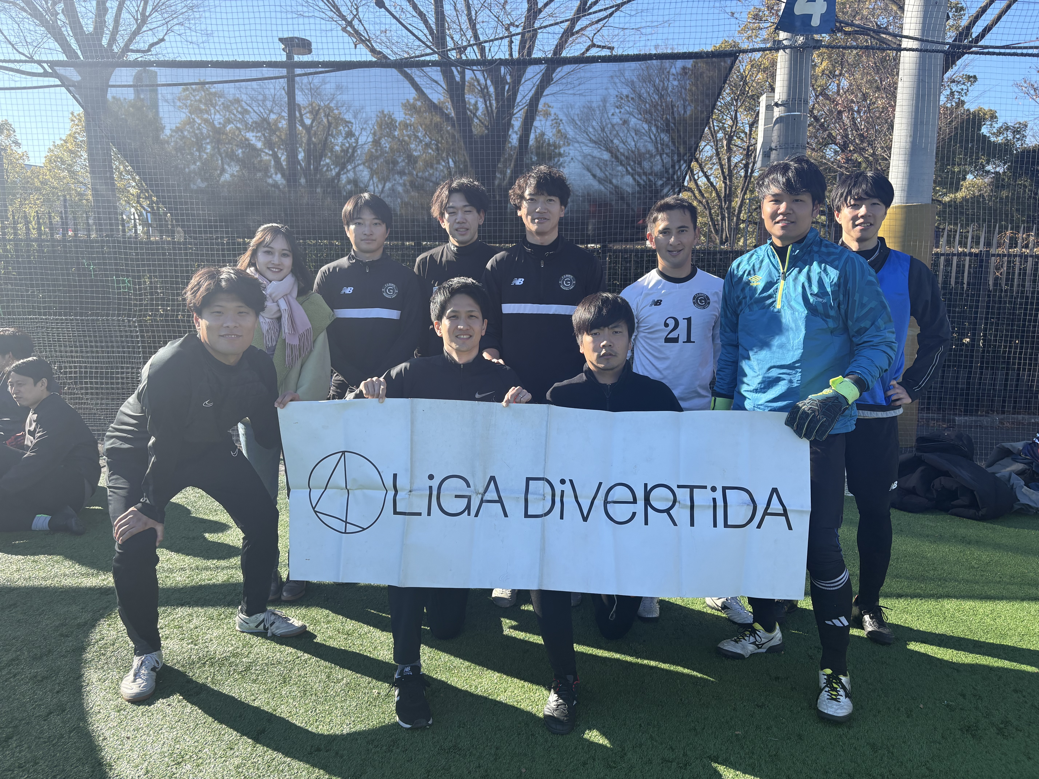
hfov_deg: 67.3
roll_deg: -0.7
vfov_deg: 53.1
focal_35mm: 26
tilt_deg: -7.2
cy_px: 390
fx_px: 780
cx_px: 520
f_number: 1.6
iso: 50
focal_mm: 5.96
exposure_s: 1/1217
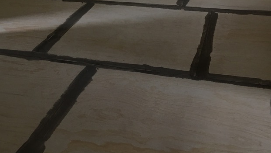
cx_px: 126
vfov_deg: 21.7
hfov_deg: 39.8
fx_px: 374
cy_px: -20
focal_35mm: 52
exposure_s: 1/15
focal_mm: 4.15
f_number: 2.2
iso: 32
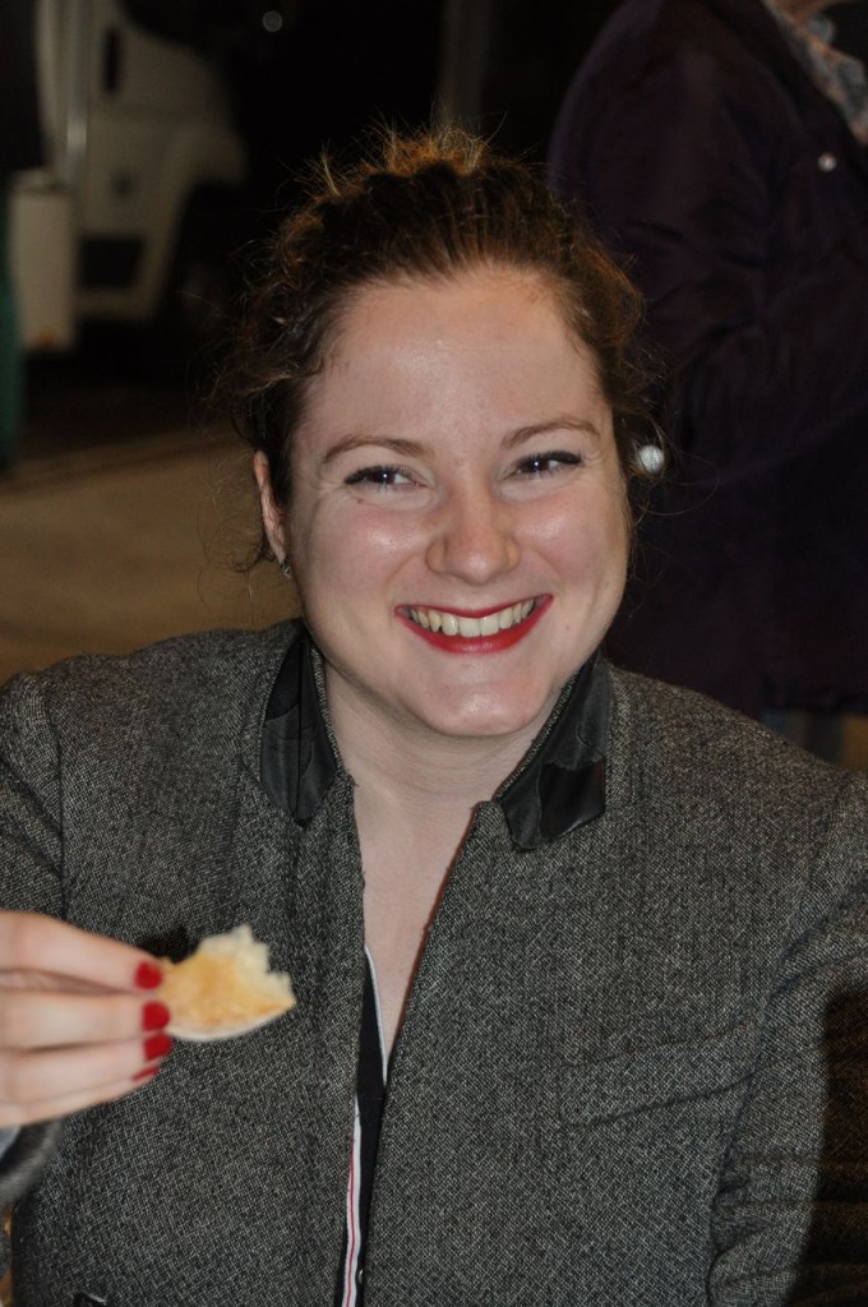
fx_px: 3264
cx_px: 434
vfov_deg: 22.6
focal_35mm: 90
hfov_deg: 15.1
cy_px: 654
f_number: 5
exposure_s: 1/60
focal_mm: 60
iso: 800
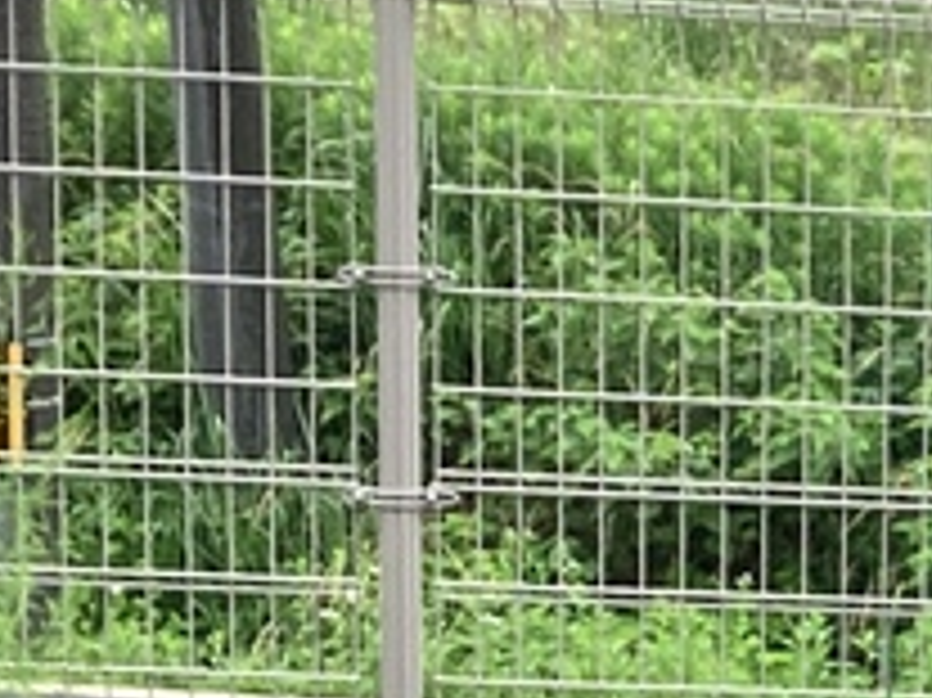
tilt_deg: -9.7
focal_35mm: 150
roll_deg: -2.7
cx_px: 1693
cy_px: 766
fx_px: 4036
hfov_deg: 12.1
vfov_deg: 9.8
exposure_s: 1/254
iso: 25
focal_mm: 3.3
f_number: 2.4
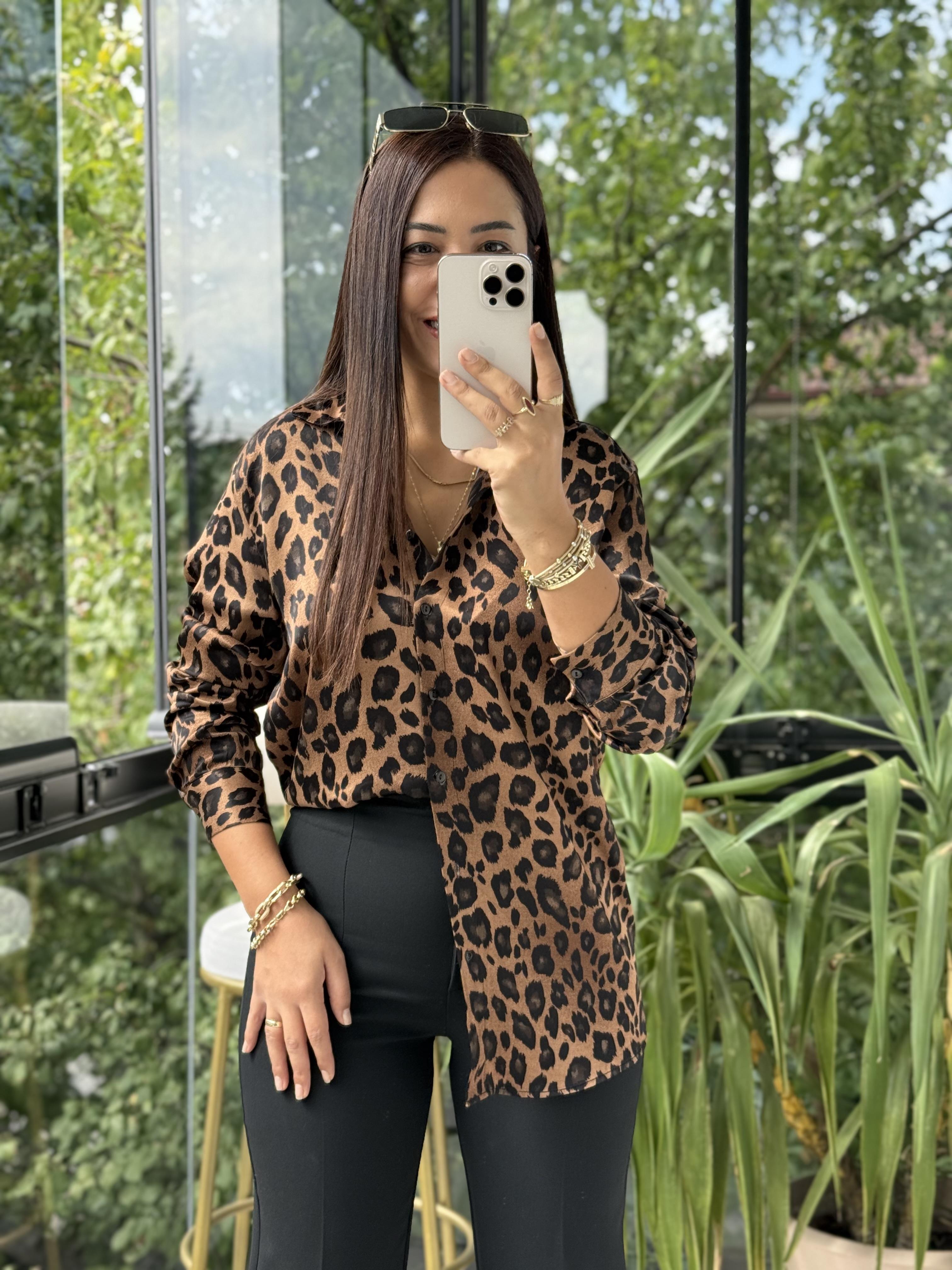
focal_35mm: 48
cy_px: 635
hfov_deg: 30.3
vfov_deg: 39.7
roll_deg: +0.8
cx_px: 476
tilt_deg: -18.4
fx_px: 1760
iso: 80
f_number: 1.78
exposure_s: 1/323
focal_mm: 6.76
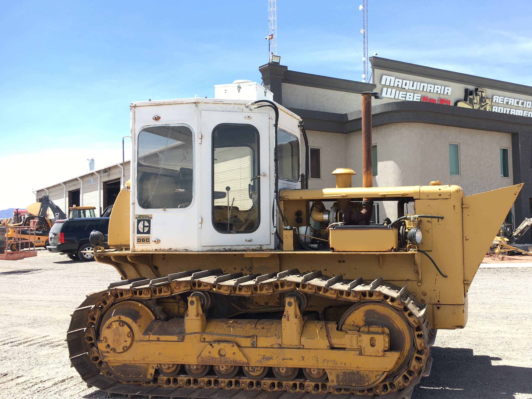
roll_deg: +1.2
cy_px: 197
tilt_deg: +3.3
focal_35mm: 37
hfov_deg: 49.7
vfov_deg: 38.7
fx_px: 569
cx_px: 332
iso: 25
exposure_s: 1/601
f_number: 2.2
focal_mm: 4.15
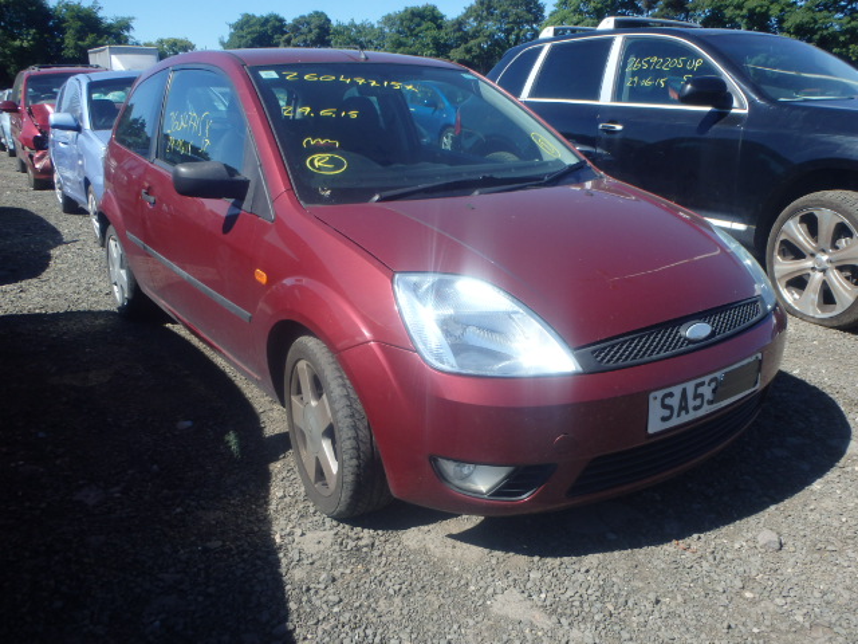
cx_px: 429
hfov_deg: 63.4
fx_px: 694
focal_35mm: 28
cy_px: 322
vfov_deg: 49.7
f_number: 3.9
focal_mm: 5
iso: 125
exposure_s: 1/640
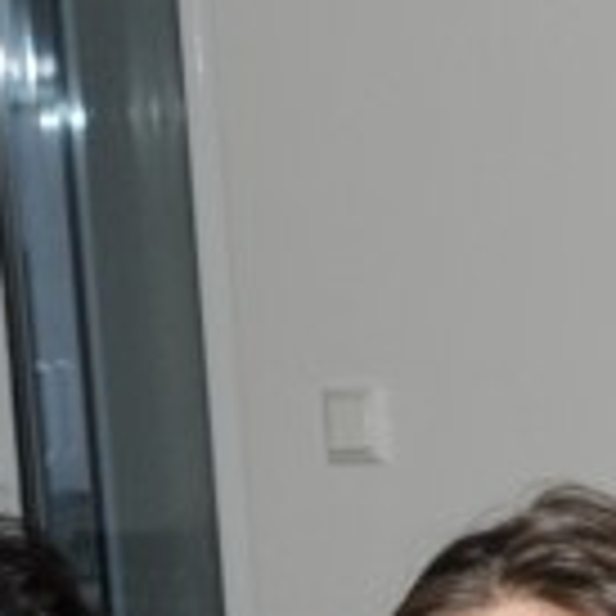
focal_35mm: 218
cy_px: 1061
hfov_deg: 8.0
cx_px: 544
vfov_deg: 7.8
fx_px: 4392
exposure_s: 1/60
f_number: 5.6
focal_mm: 23
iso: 400
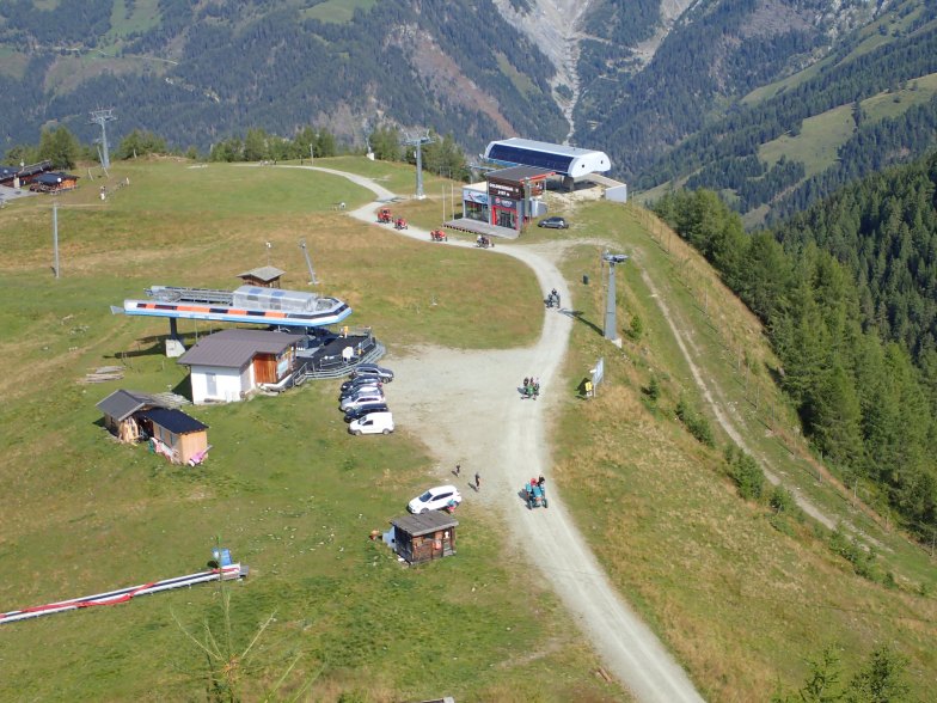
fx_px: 1435
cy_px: 352
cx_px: 468
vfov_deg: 27.5
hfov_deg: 36.2
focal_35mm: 53
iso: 200
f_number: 4.5
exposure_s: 1/1000
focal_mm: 9.61
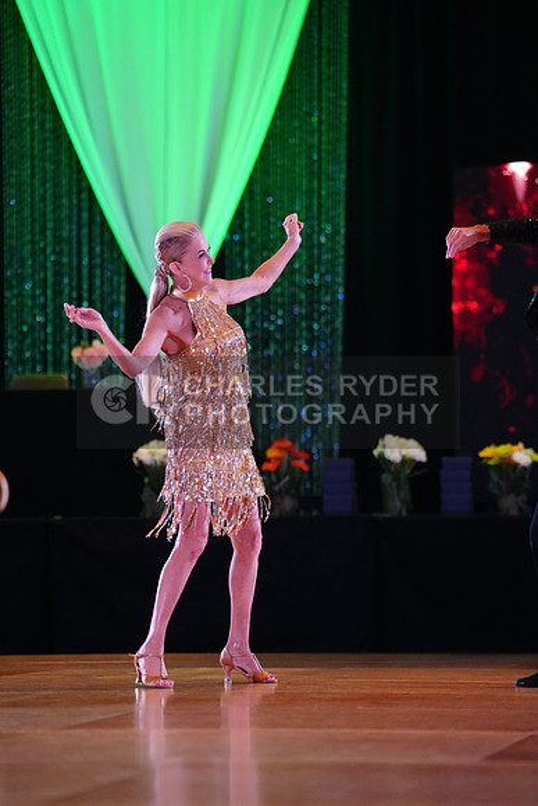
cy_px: 403
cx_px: 269
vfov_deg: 15.4
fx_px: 2979
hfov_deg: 10.3
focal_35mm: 133
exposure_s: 1/400
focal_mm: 133
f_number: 2.8
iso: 6400
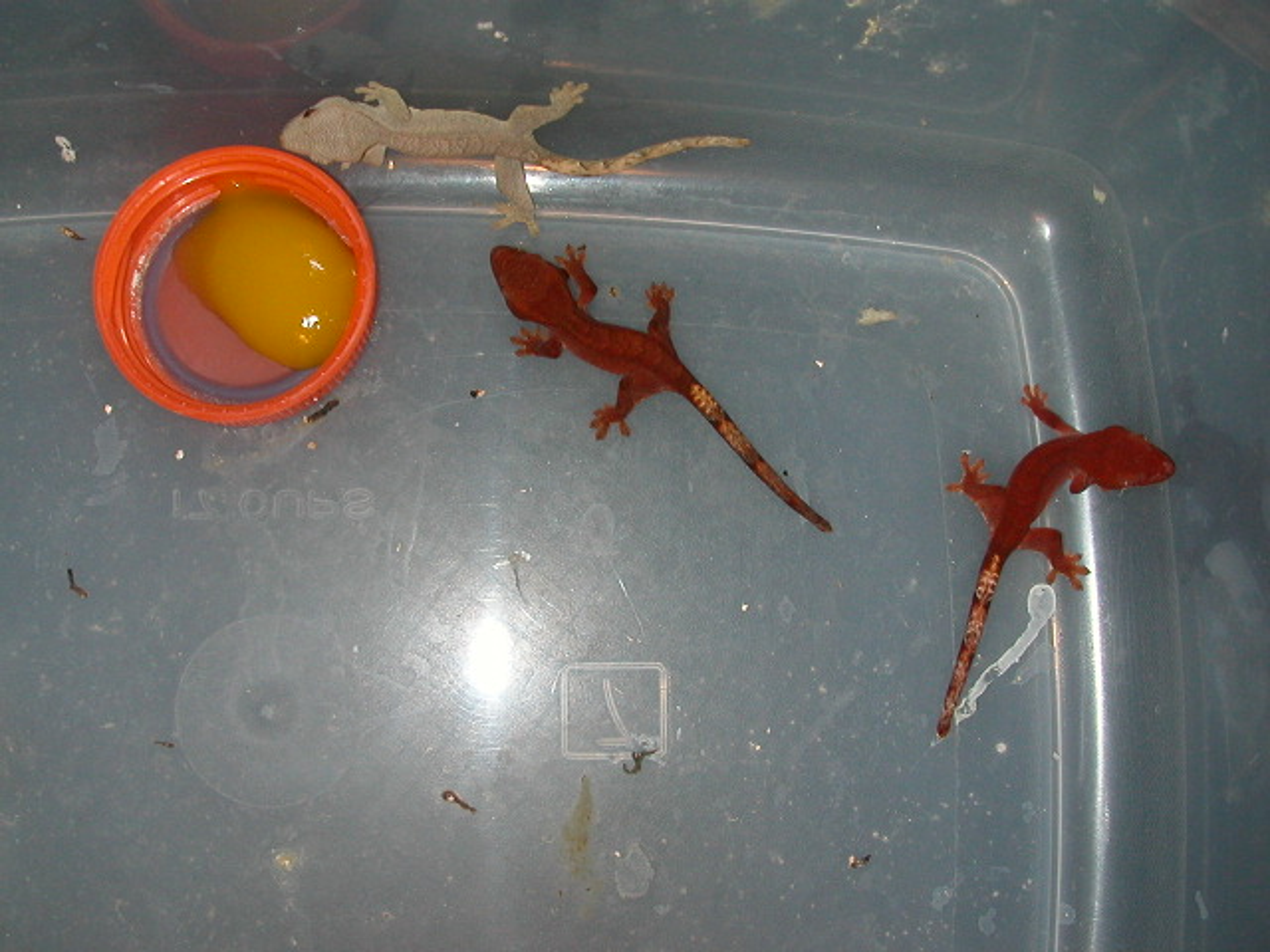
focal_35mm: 37
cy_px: 476
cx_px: 635
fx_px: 1357
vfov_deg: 38.7
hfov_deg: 50.1
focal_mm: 5.6
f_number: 4.5
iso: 100
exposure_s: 1/59.9
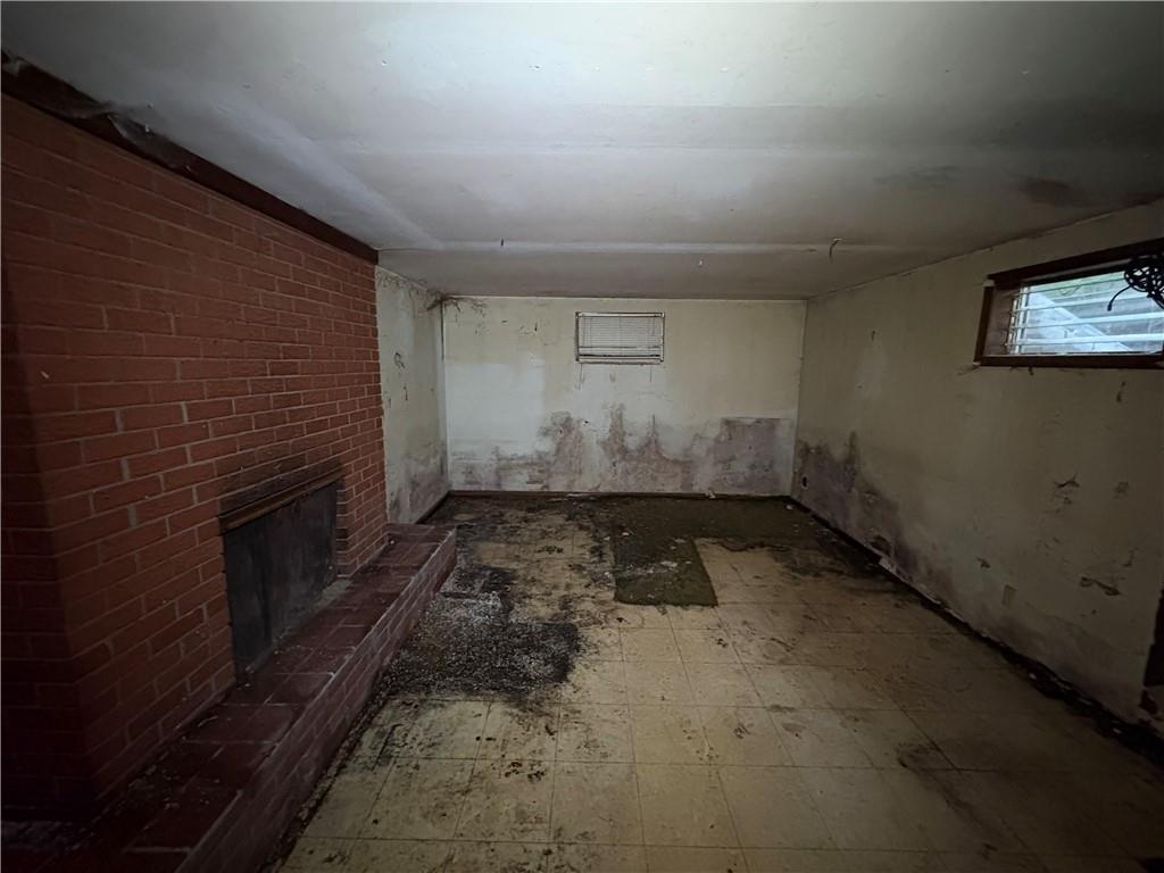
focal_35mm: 14
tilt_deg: -8.8
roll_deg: +0.3
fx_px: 471
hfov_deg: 102.1
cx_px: 582
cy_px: 436
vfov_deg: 85.7
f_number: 2.2
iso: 2000
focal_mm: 2.22
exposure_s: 1/30
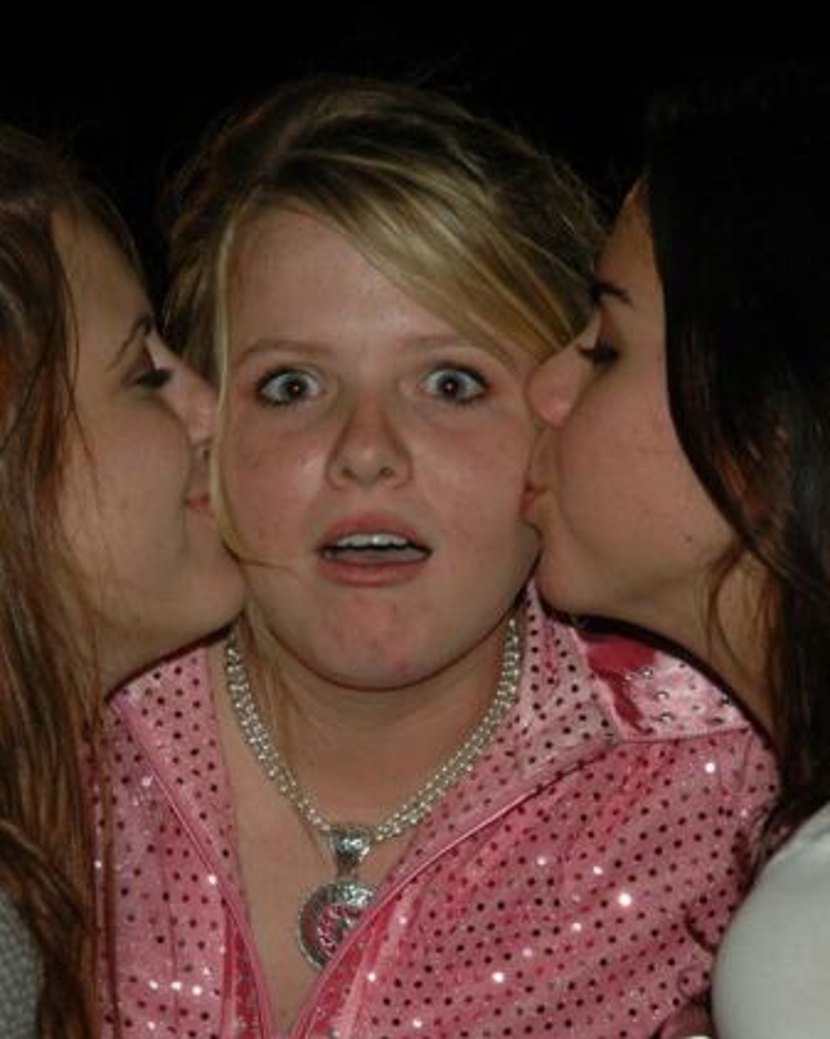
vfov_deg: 15.0
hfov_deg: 12.0
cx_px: 377
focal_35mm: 128
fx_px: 3935
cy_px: 521
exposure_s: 1/60
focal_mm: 60
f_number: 4.5
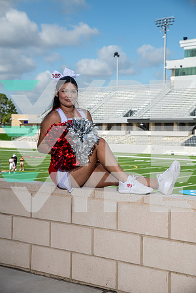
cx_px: 98
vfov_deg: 31.0
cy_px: 146
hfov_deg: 20.9
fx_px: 531
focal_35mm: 65
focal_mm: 65
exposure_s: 1/320
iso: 100
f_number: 7.1
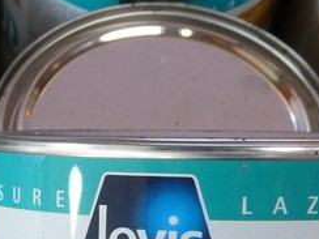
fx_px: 1152
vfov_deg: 11.6
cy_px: 303
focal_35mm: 125
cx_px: -38
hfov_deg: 15.3
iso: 500
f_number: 3.5
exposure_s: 1/80
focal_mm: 5
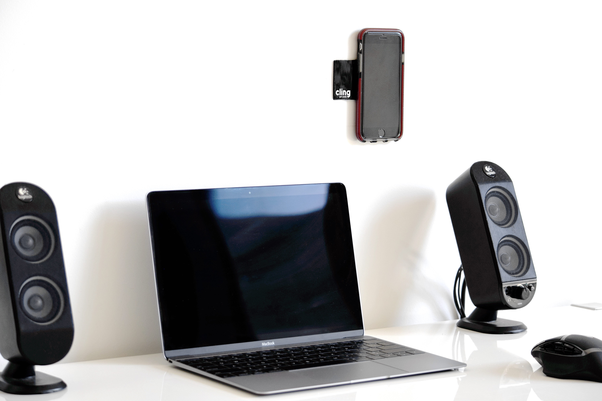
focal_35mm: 82
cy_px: 200
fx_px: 1379
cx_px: 301
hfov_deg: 24.6
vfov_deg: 16.6
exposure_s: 1/60
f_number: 4.5
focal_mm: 55
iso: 500
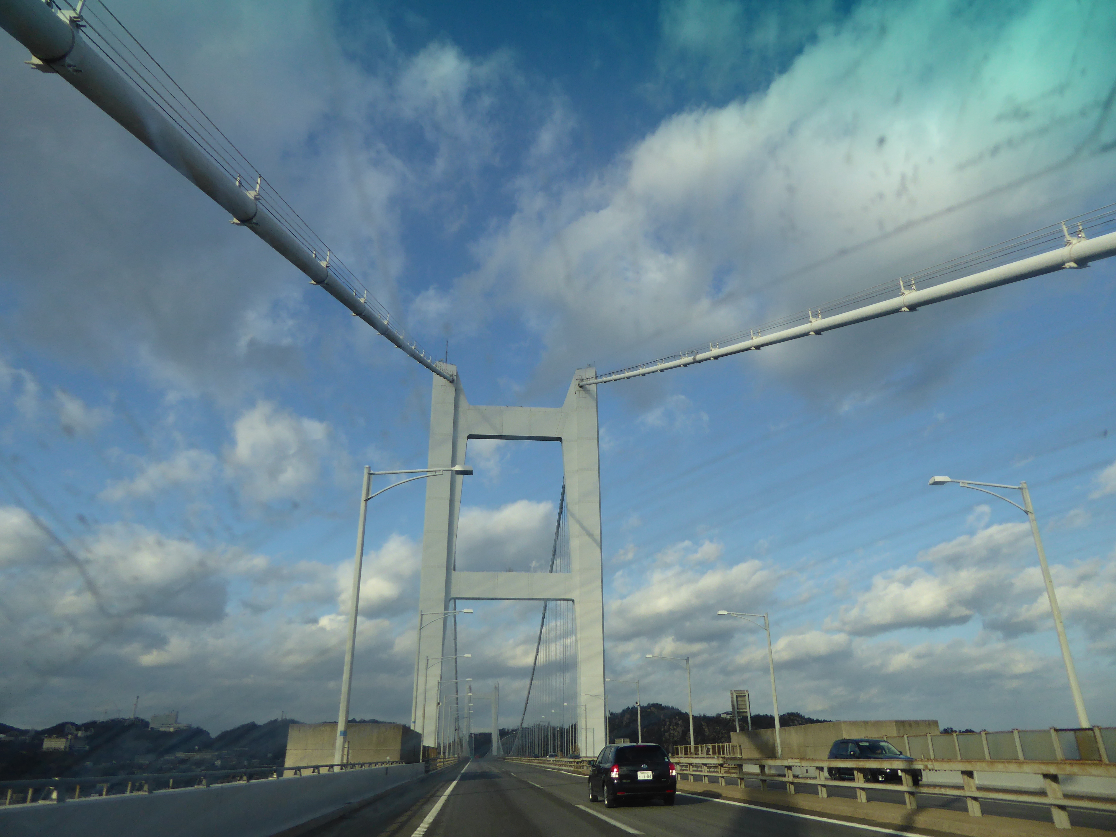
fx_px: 806
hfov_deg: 69.4
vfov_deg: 54.9
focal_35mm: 25
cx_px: 558
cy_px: 418
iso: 100
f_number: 3.3
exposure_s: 1/800
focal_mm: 4.3
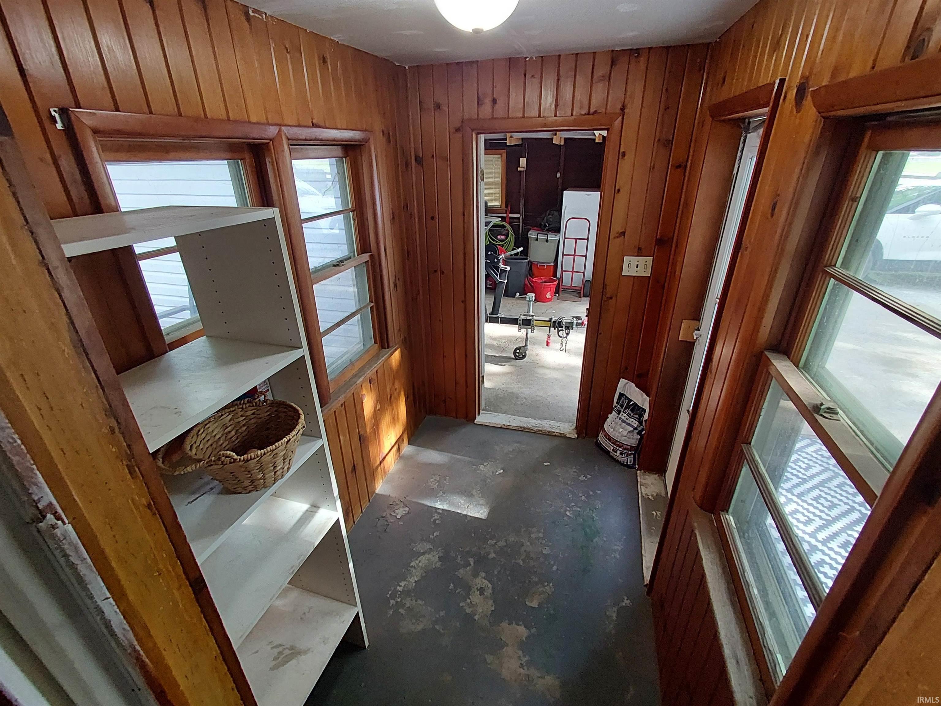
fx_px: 435
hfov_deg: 94.5
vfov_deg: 78.1
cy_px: 353
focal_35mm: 16
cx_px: 470
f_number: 2.2
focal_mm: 1.64
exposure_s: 1/60
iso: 160
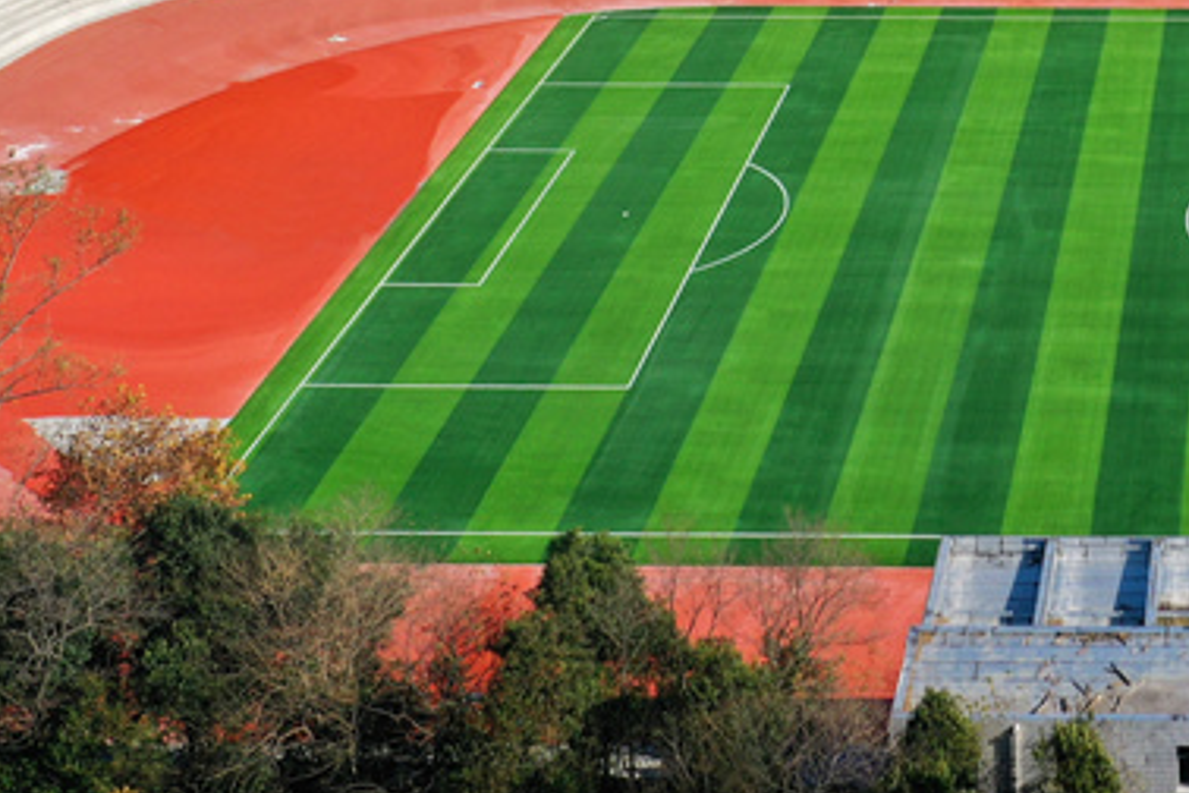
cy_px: -203
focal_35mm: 74
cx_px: 1283
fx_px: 2444
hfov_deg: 25.5
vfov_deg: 17.4
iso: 100
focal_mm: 10.26
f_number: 6.3
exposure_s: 1/500
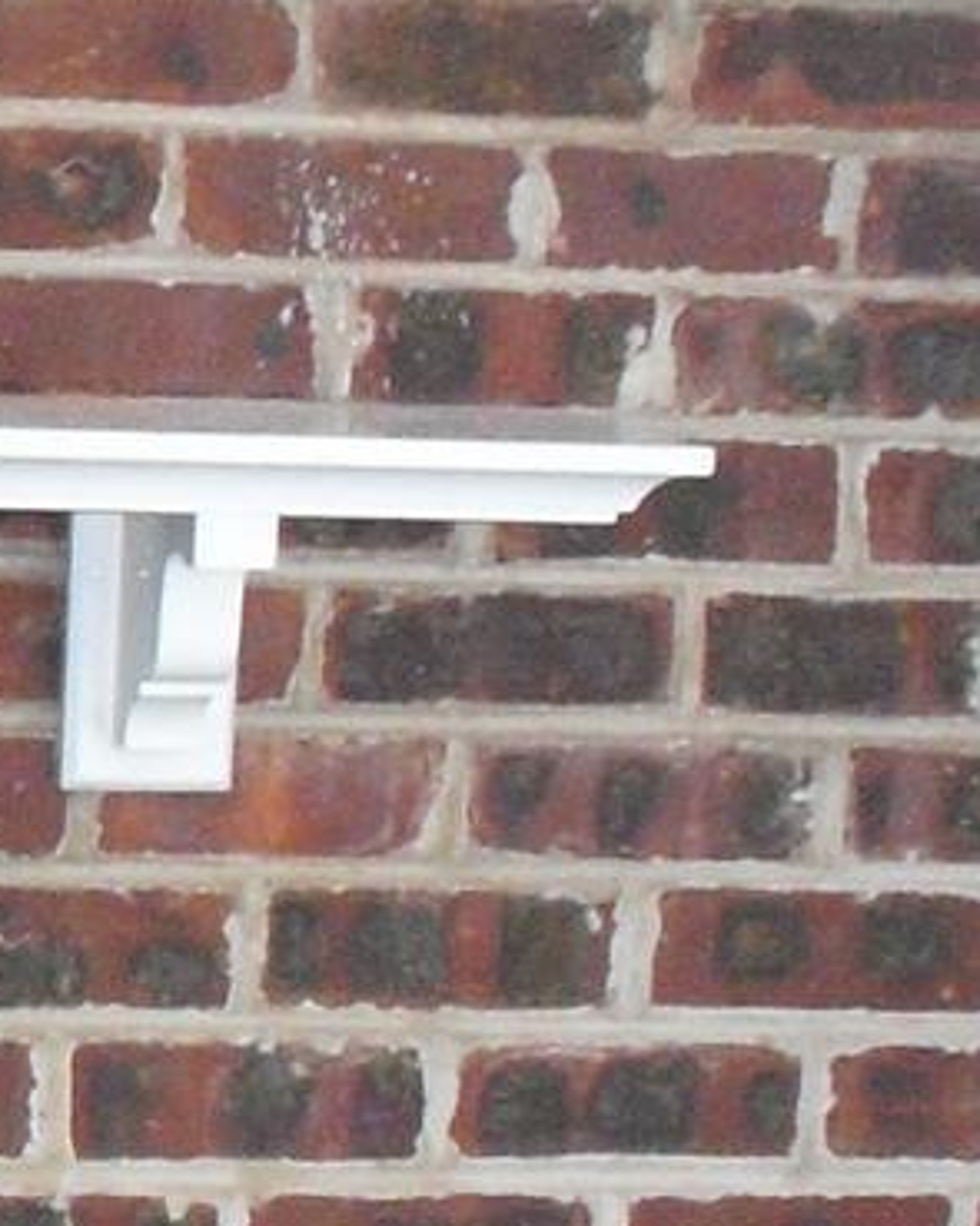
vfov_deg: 9.9
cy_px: 930
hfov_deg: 7.4
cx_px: -1458
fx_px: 7073
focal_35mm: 195
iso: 400
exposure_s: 1/60
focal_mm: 6.3
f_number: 3.1
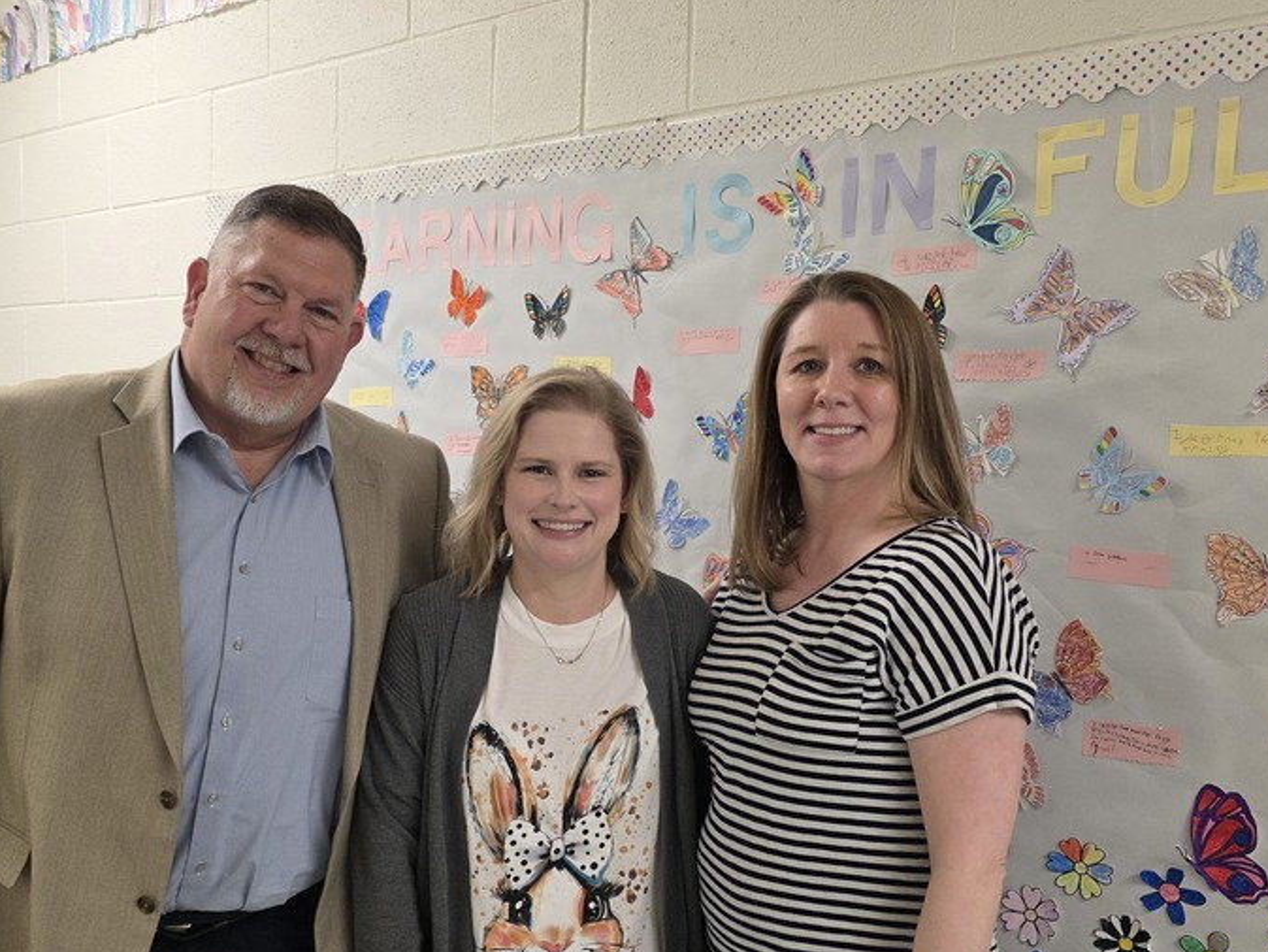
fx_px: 1282
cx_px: 509
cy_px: 598
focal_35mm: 35
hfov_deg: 52.3
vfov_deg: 40.4
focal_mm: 6.3
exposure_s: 1/180
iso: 200
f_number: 1.7
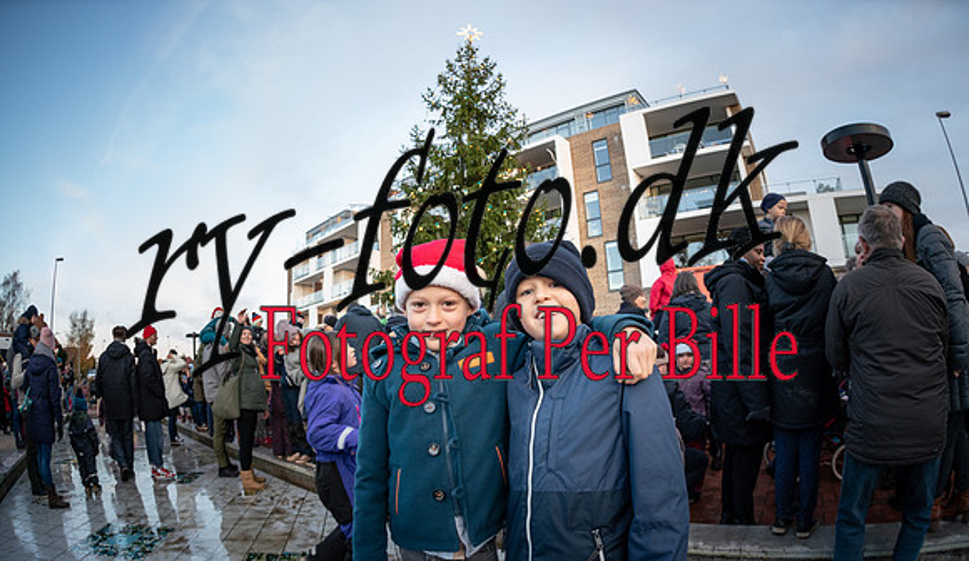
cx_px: 522
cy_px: 347
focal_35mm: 17
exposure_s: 1/125
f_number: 4
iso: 1600
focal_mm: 15
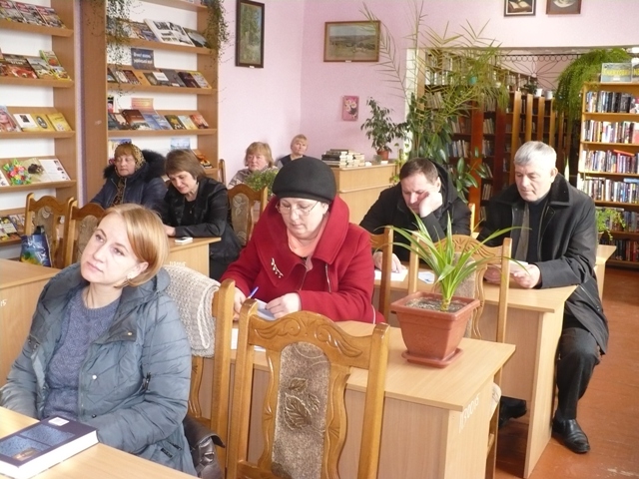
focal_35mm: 37
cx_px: 320
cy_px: 240
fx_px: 683
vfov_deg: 38.7
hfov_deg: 50.1
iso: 250
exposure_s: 1/30
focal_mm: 6.1
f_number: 2.8
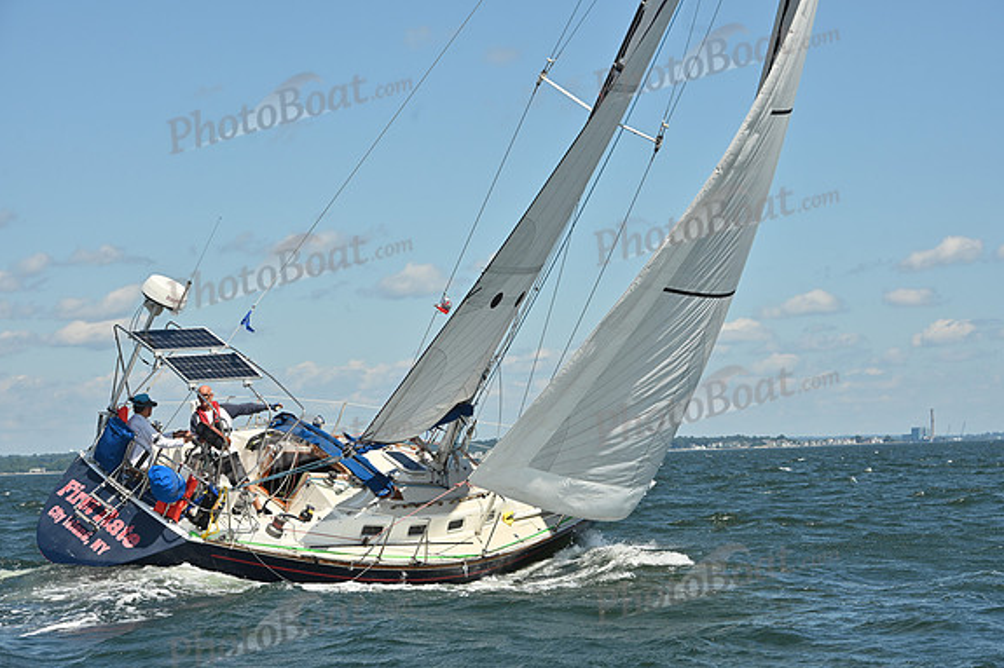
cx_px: 505
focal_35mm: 103
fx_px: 2872
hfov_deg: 19.8
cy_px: 336
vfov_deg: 13.3
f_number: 9
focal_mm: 102
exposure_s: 1/1250
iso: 250
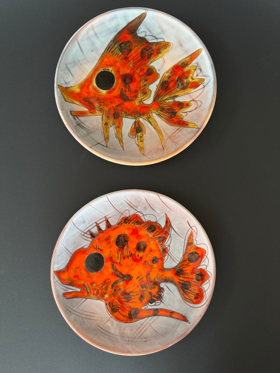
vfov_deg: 71.6
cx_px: 140
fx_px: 259
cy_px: 186
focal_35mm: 24
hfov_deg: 56.8
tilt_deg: -86.3
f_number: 1.78
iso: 200
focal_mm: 6.76
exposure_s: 1/121
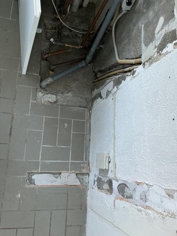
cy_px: 118
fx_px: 198
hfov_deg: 48.2
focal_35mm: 29
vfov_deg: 61.7
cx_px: 88
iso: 100
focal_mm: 3
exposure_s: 1/50
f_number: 1.8
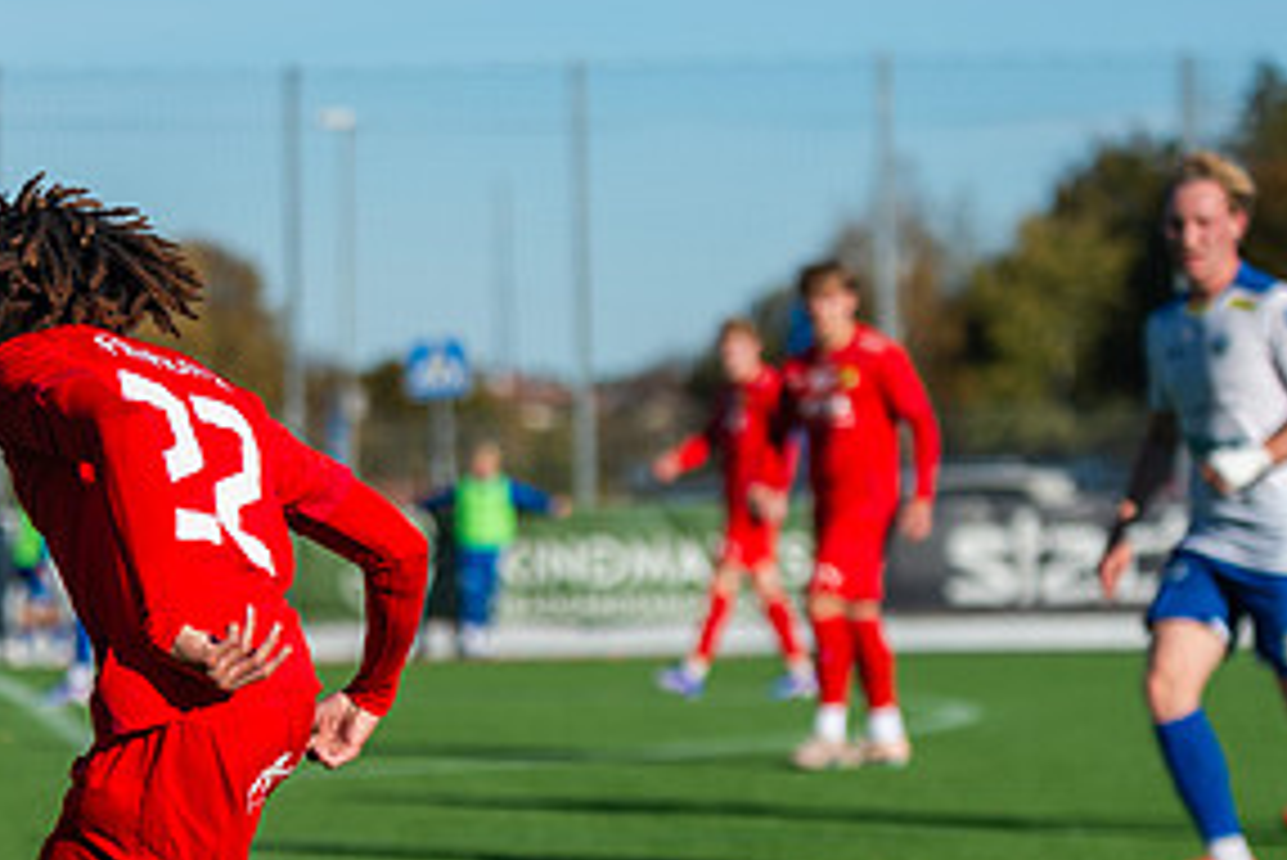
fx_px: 8226
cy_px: 747
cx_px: 184
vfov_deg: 6.0
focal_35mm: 230
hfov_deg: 8.9
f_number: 3.2
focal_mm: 112
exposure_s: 1/1600
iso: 100
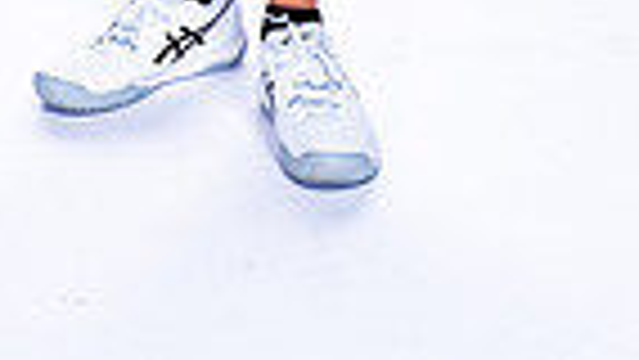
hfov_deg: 12.0
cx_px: 130
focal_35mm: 179
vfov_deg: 6.3
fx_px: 3034
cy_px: -648
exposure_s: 1/250
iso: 100
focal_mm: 54
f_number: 5.6
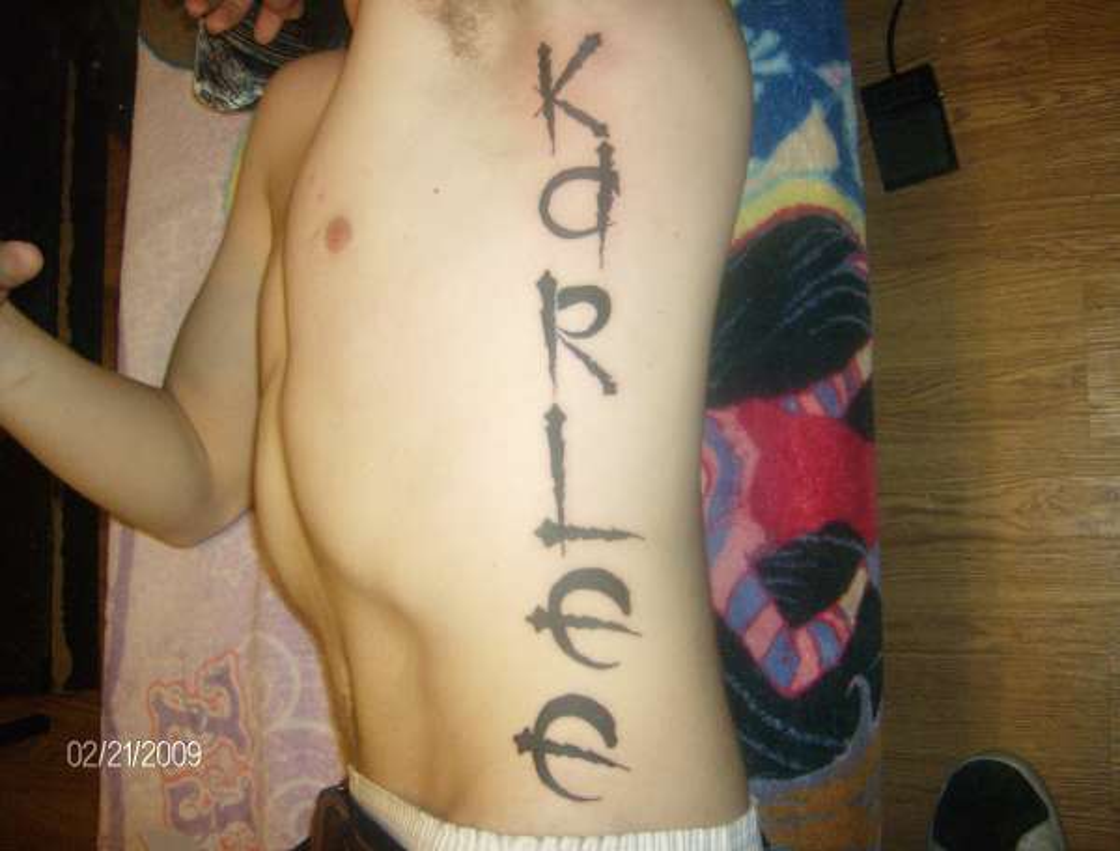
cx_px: 560
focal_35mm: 36
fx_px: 1170
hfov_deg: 51.1
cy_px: 426
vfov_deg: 40.0
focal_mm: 6
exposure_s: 1/60
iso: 200
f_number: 2.8
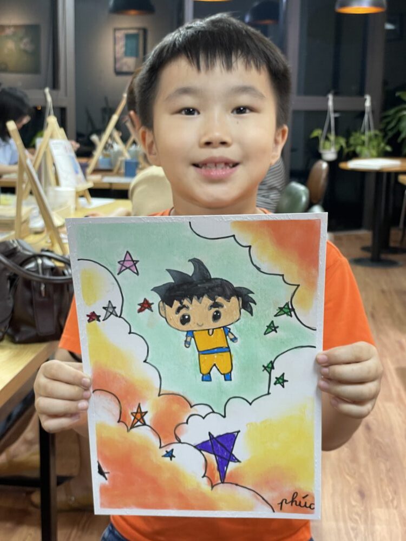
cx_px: 203
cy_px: 270
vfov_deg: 36.8
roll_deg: -0.8
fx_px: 813
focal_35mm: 52
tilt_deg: -11.6
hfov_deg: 28.0
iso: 125
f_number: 2
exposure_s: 1/50
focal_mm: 6
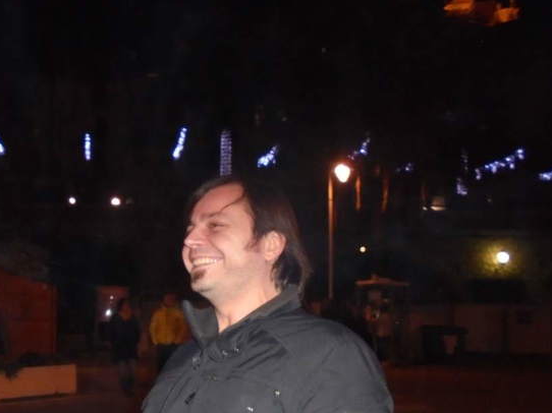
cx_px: 179
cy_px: 277
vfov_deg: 37.3
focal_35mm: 38
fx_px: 606
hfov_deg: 48.1
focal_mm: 4.6
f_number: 3.5
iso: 400
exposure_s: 1/30
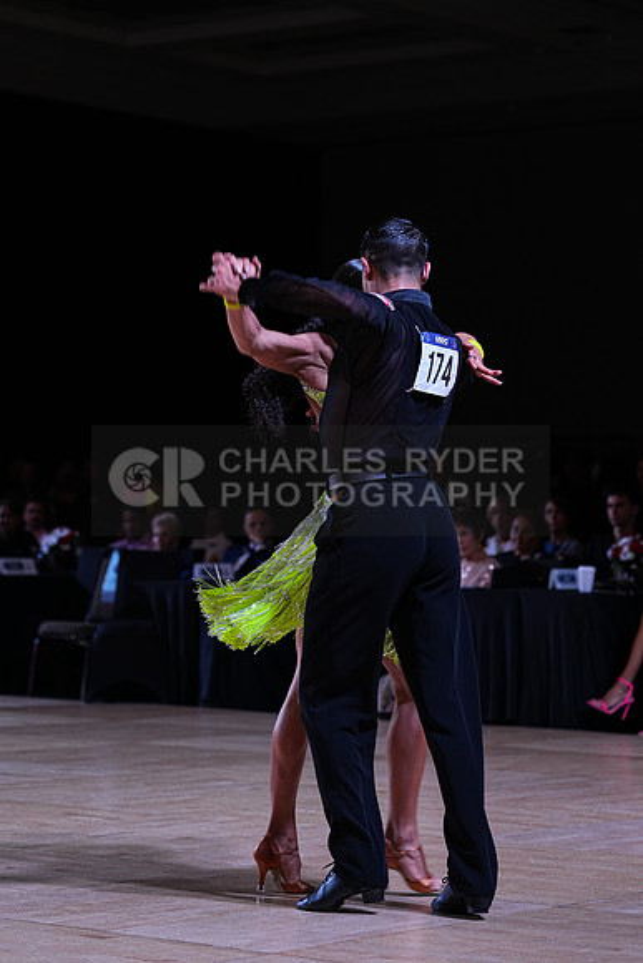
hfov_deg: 13.8
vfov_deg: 20.6
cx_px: 322
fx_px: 2651
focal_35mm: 99
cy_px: 482
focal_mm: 99
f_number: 4
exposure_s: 1/400
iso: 800
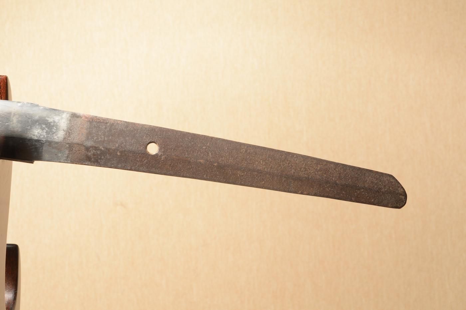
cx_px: 233
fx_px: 931
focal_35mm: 72
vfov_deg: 18.9
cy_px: 155
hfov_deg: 28.1
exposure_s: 1/1.6
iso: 400
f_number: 11
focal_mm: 48
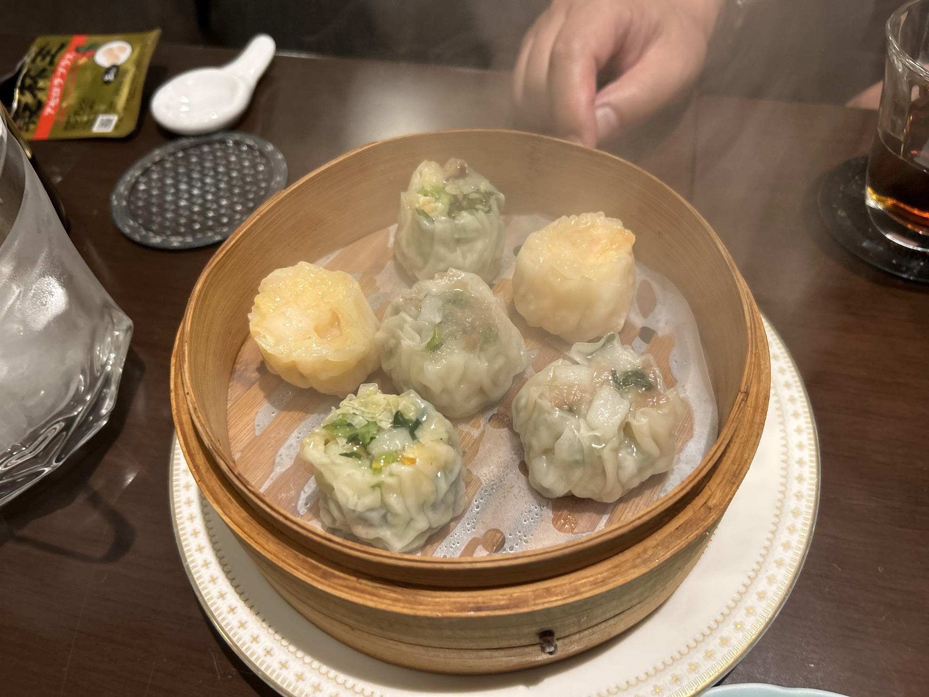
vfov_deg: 53.1
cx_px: 464
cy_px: 348
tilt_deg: -51.0
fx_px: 698
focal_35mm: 26
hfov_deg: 67.3
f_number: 1.5
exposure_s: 1/50
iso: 160
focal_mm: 5.7
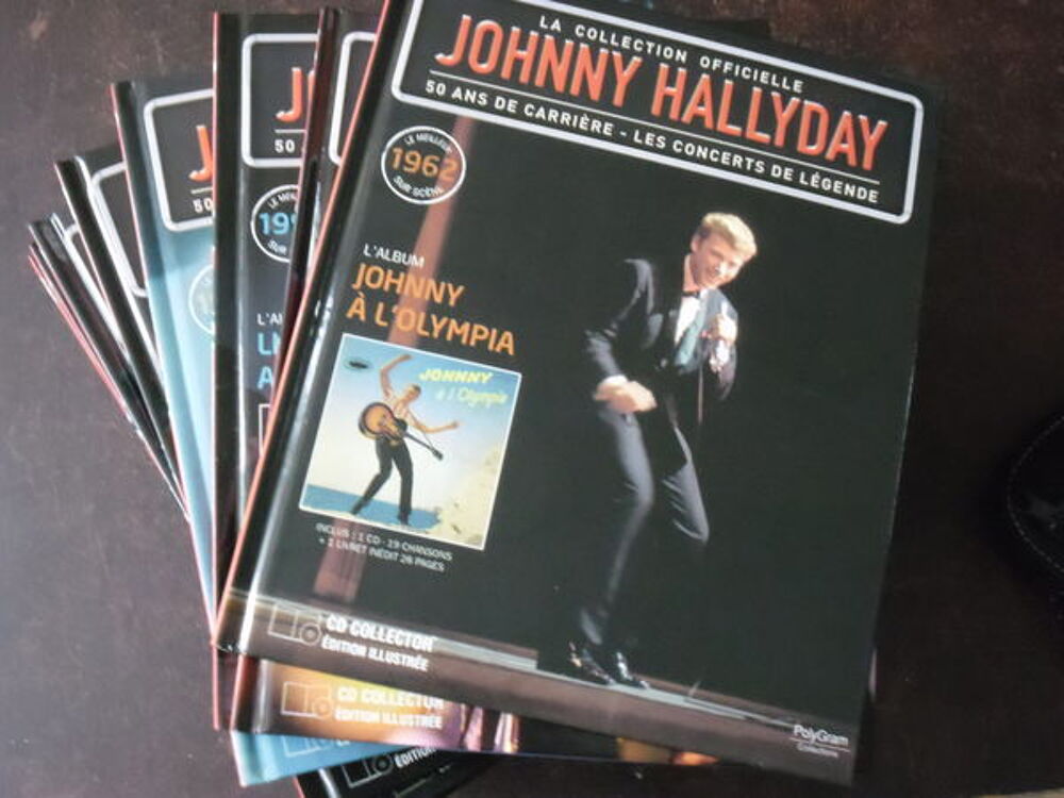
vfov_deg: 32.9
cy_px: 399
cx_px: 532
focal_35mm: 44
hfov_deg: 42.9
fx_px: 1352
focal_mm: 7.8
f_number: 4.5
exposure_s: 1/20
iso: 800
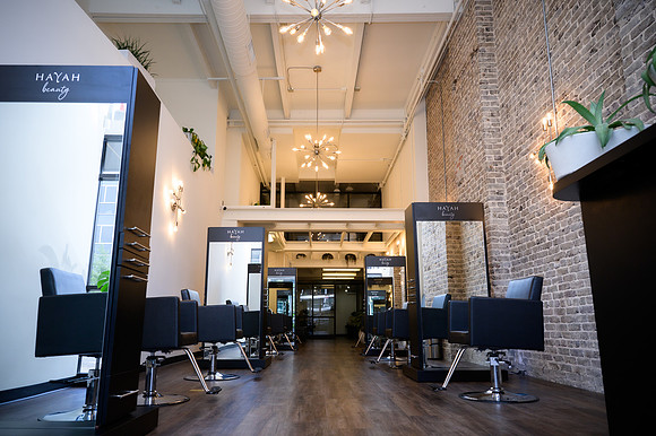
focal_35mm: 25
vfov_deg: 50.4
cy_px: 229
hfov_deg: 70.6
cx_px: 316
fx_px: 463
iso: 640
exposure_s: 1/200
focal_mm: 24
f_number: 5
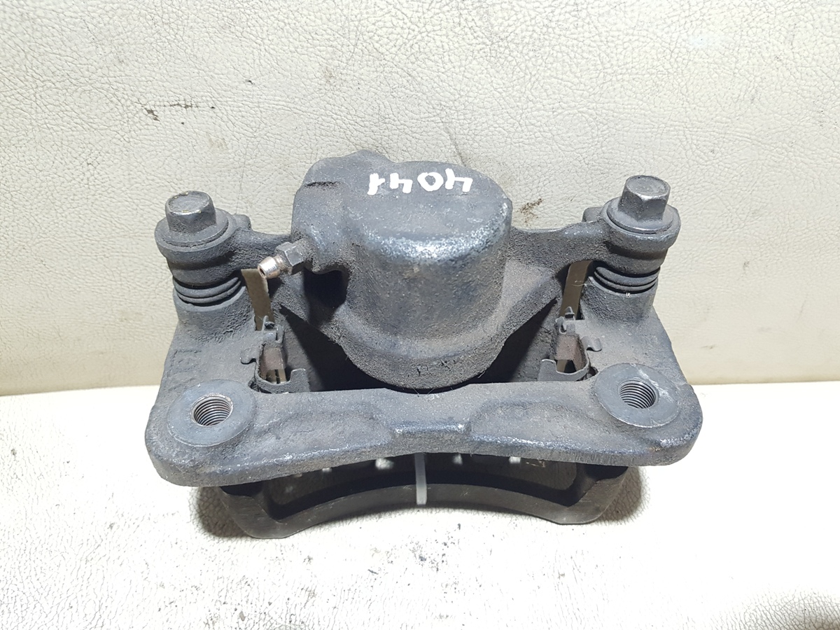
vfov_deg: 53.1
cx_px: 420
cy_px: 315
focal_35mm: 26
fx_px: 631
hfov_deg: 67.3
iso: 160
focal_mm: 4.2
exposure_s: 1/50
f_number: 1.7
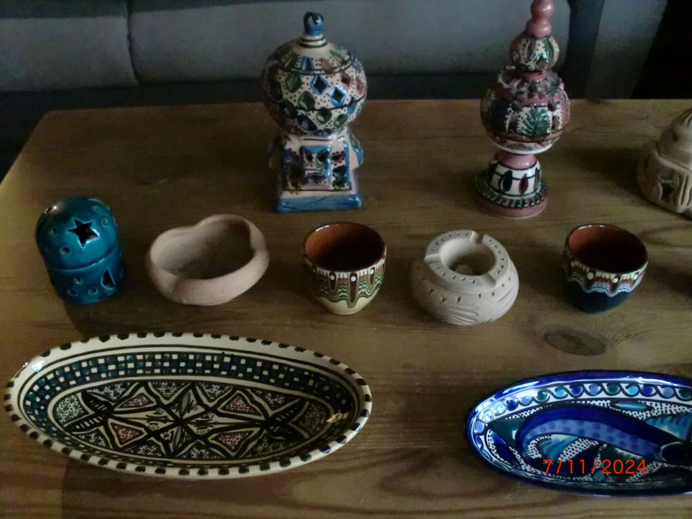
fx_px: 700
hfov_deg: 52.6
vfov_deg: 40.7
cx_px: 346
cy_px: 260
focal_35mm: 35
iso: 1600
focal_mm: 6.3
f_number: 3.1
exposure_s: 1/25
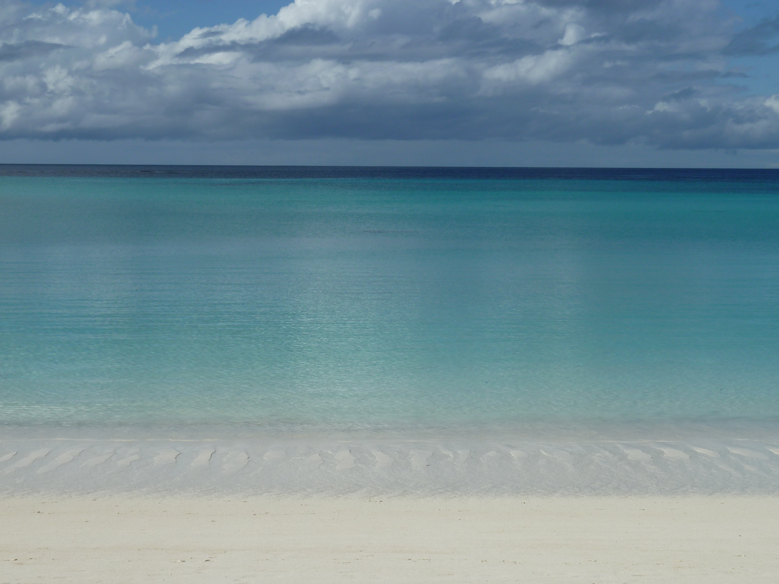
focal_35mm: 78
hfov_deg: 25.0
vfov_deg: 18.9
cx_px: 390
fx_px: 1755
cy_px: 292
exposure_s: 1/800
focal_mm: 12.8
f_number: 5.6
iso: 80
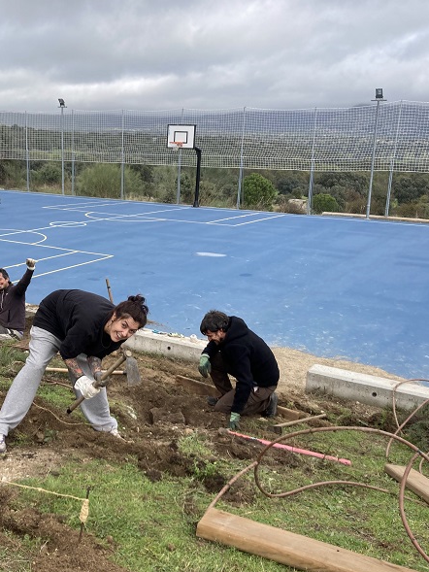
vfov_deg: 49.0
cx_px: 122
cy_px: 284
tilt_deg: -12.0
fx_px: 628
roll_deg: -0.9
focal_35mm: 38
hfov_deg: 37.1
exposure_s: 1/883
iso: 20
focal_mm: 3.99
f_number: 1.8
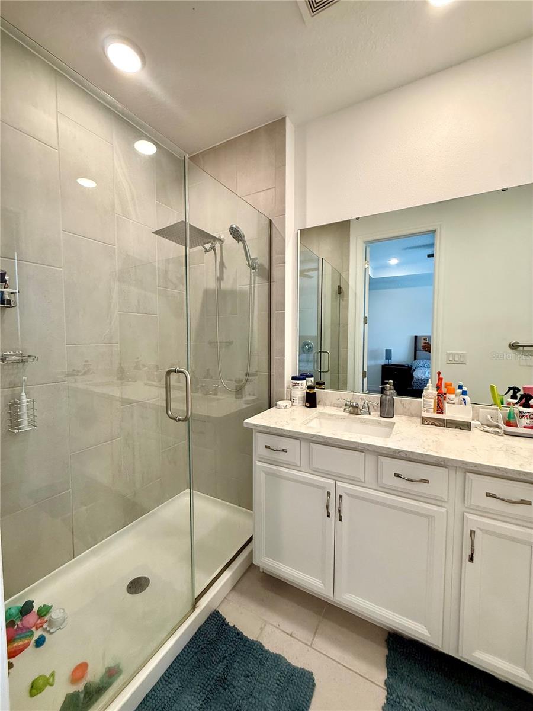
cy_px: 356
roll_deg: +1.3
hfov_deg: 85.7
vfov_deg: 102.1
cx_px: 266
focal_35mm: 14
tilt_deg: -3.8
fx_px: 287
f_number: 2.2
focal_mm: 2.22
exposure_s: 1/120
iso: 200
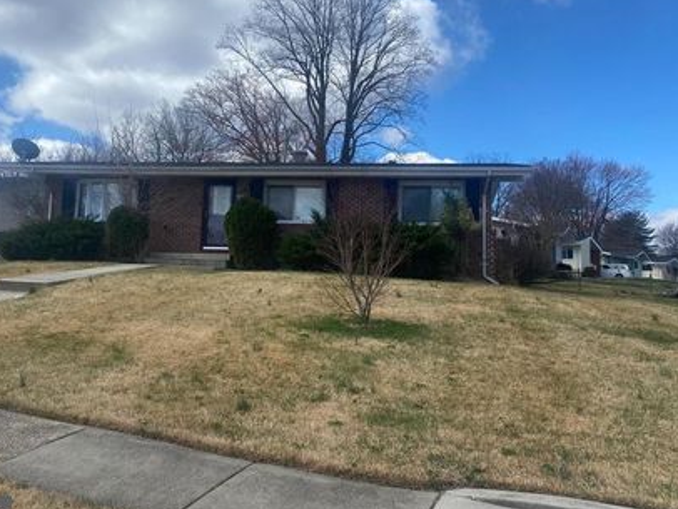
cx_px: 327
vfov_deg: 44.1
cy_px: 216
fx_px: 627
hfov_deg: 56.8
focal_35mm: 32
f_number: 1.8
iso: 32
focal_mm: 4.25
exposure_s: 1/3300
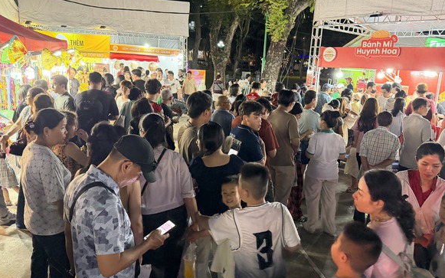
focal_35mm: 28
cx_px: 241
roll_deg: -2.8
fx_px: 340
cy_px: 140
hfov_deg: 66.4
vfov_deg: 44.5
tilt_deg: -12.4
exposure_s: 1/50
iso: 640
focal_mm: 6.76
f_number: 1.78
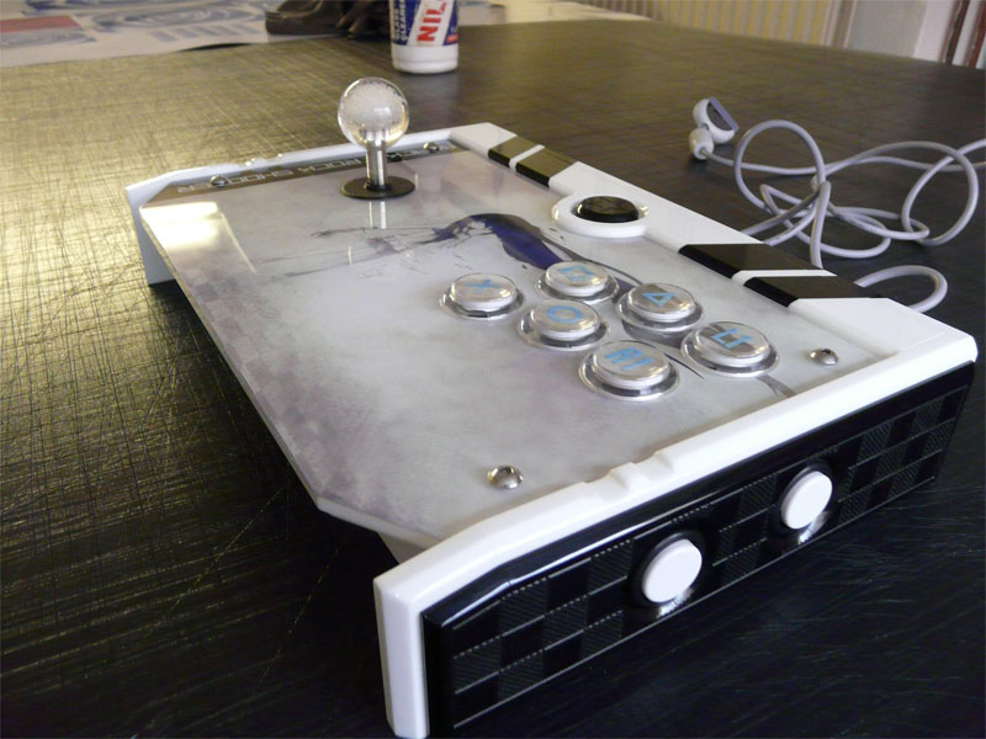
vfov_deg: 49.7
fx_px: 798
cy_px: 370
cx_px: 493
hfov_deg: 63.4
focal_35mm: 28
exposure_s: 1/25
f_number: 2.8
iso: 400
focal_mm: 4.6
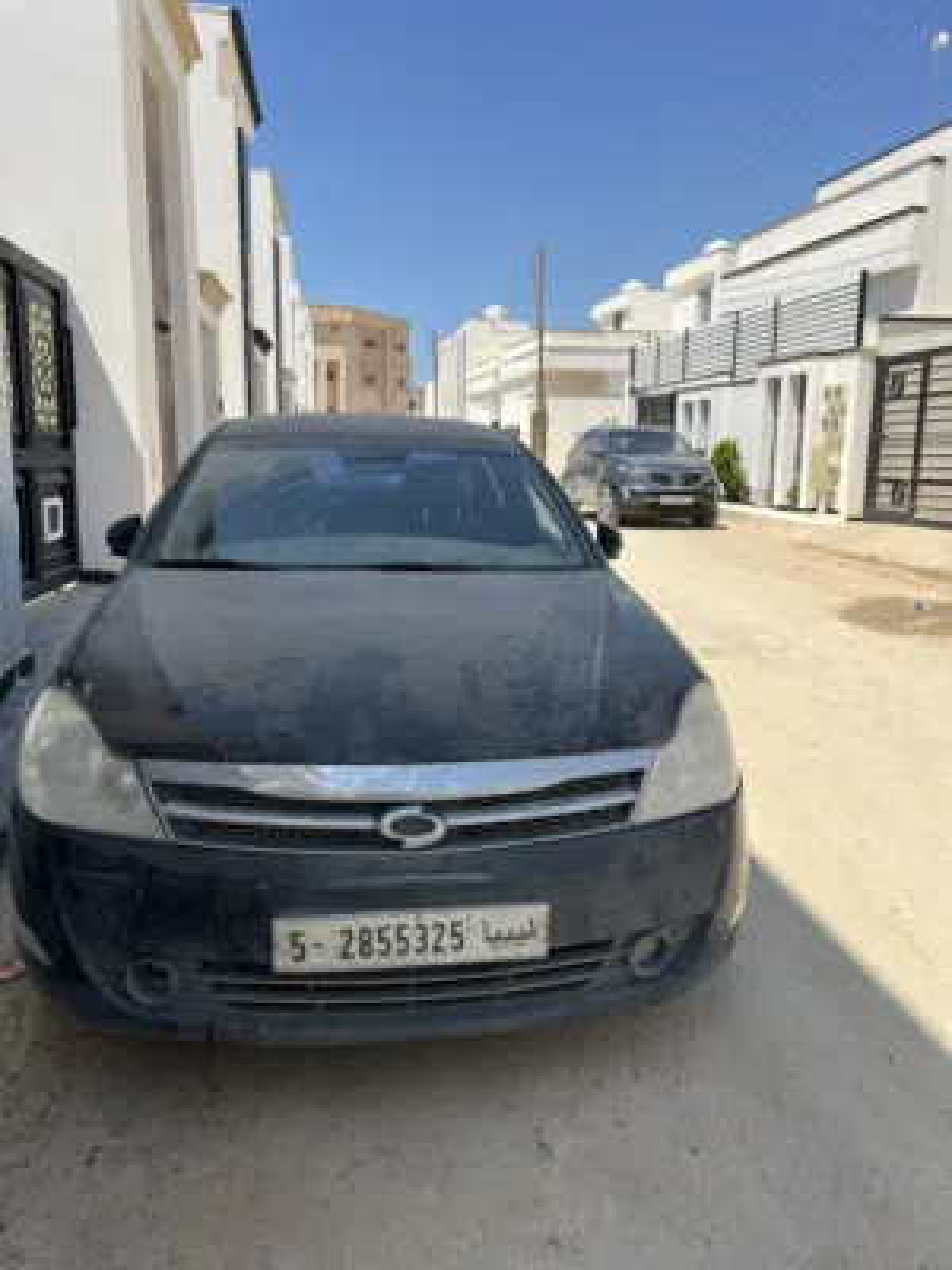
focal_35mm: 26
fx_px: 953
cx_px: 476
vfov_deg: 67.3
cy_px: 635
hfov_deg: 53.1
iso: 50
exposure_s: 1/4630
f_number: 1.5
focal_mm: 5.7
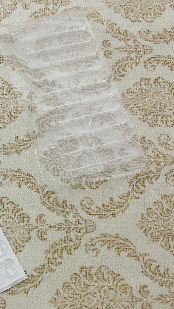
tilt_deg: -70.8
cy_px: 155
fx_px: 361
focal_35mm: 44
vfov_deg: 46.4
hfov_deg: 25.5
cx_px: -8
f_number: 1.6
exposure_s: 1/50
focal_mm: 5.1
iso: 125
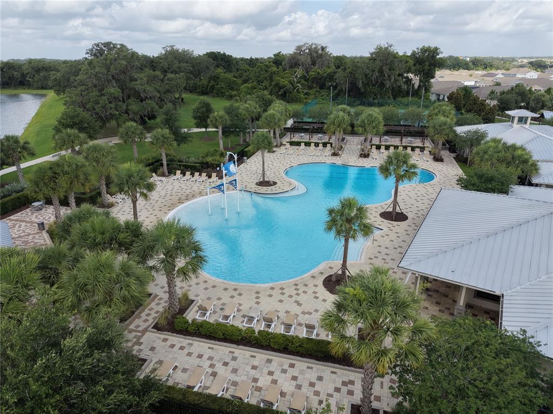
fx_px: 383
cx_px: 276
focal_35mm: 24
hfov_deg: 71.6
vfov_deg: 56.8
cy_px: 207
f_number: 1.8
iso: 400
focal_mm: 8.67
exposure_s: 1/4000
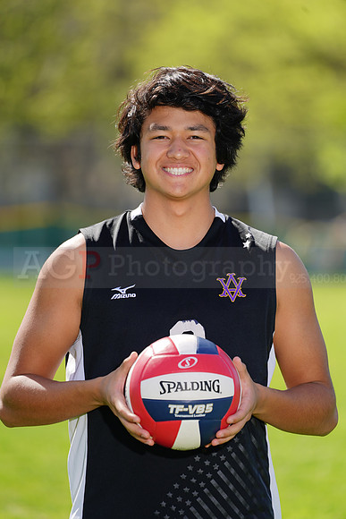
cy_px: 260
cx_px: 173
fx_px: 5763
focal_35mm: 400
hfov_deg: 3.4
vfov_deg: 5.2
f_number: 6.3
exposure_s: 1/200
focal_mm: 400
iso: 64
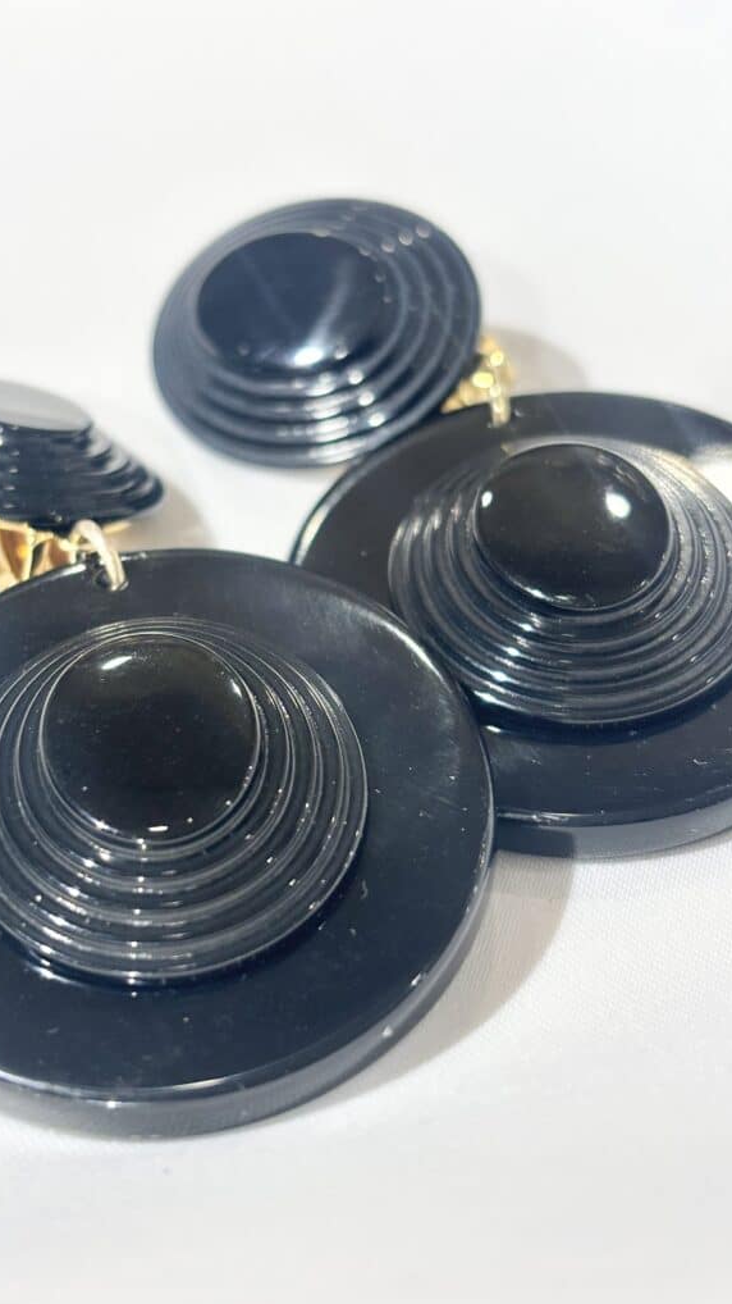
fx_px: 1968
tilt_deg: -34.4
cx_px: 296
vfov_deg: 36.6
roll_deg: +8.4
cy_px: 653
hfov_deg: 21.0
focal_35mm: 57
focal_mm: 5.96
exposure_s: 1/100
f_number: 1.6
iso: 40
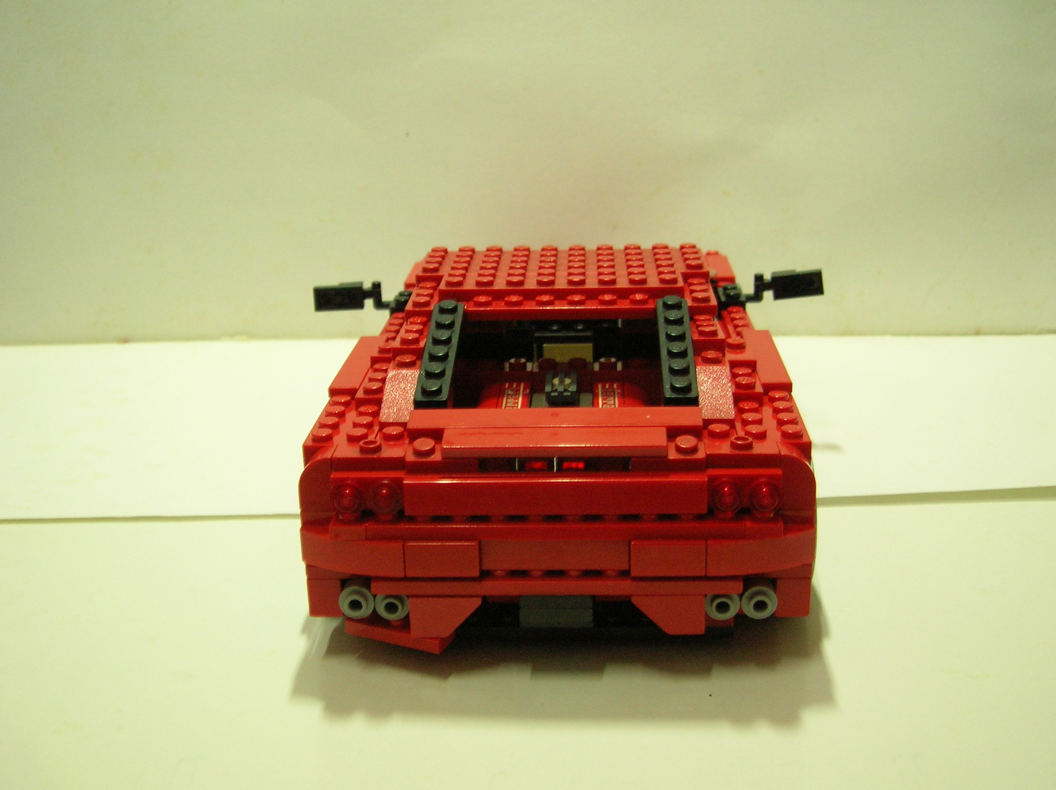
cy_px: 395
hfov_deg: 44.8
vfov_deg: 34.3
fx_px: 1280
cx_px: 528
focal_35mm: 42
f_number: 3.1
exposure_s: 1/4
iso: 117
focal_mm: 7
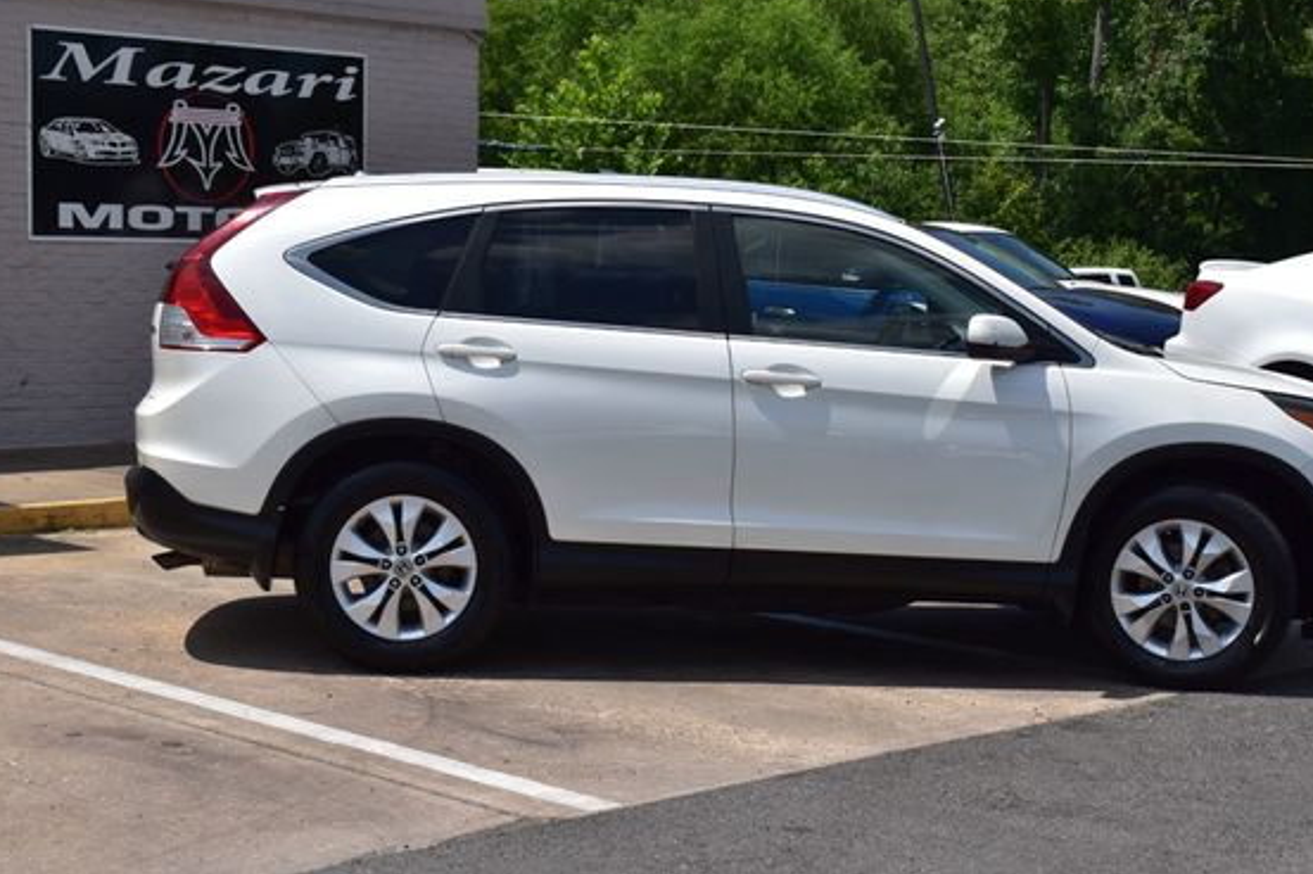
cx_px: 693
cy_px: 394
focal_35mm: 66
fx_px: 2406
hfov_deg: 30.5
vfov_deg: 20.6
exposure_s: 1/500
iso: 220
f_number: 11
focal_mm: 38
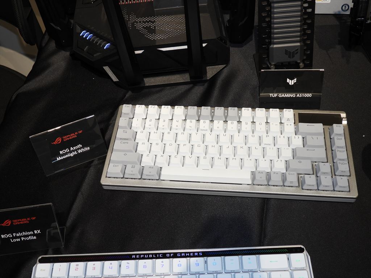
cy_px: 139
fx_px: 429
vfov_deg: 36.0
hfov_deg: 46.8
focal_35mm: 40
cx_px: 186
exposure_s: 1/60
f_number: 3.2
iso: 100
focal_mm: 7.1
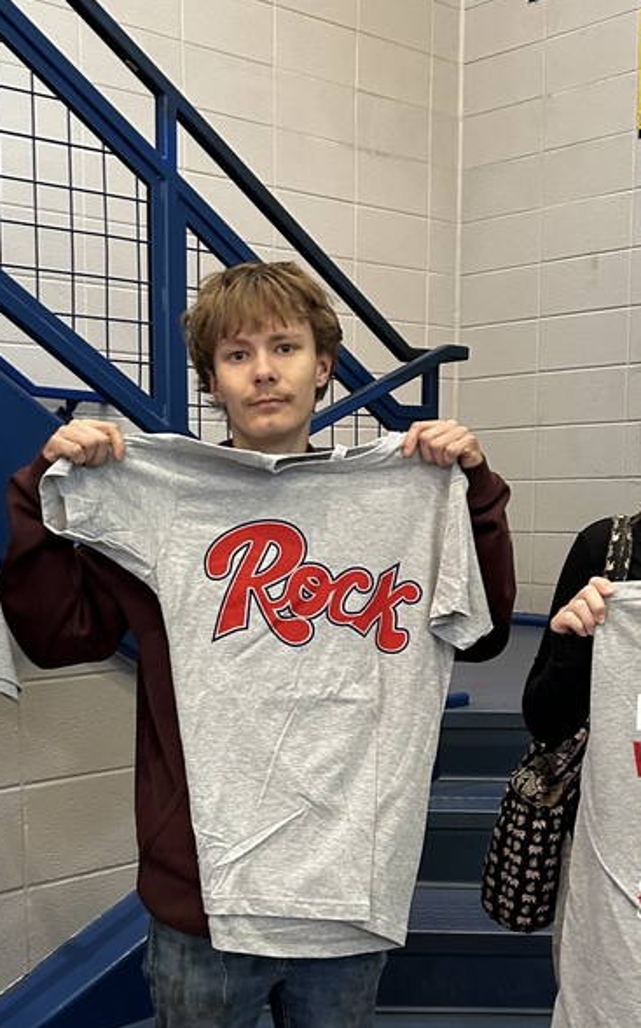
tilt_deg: -6.3
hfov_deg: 26.8
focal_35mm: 48
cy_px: 668
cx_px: 269
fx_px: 1343
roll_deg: -0.3
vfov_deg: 41.4
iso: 320
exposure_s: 1/60
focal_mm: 5.7
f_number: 1.5
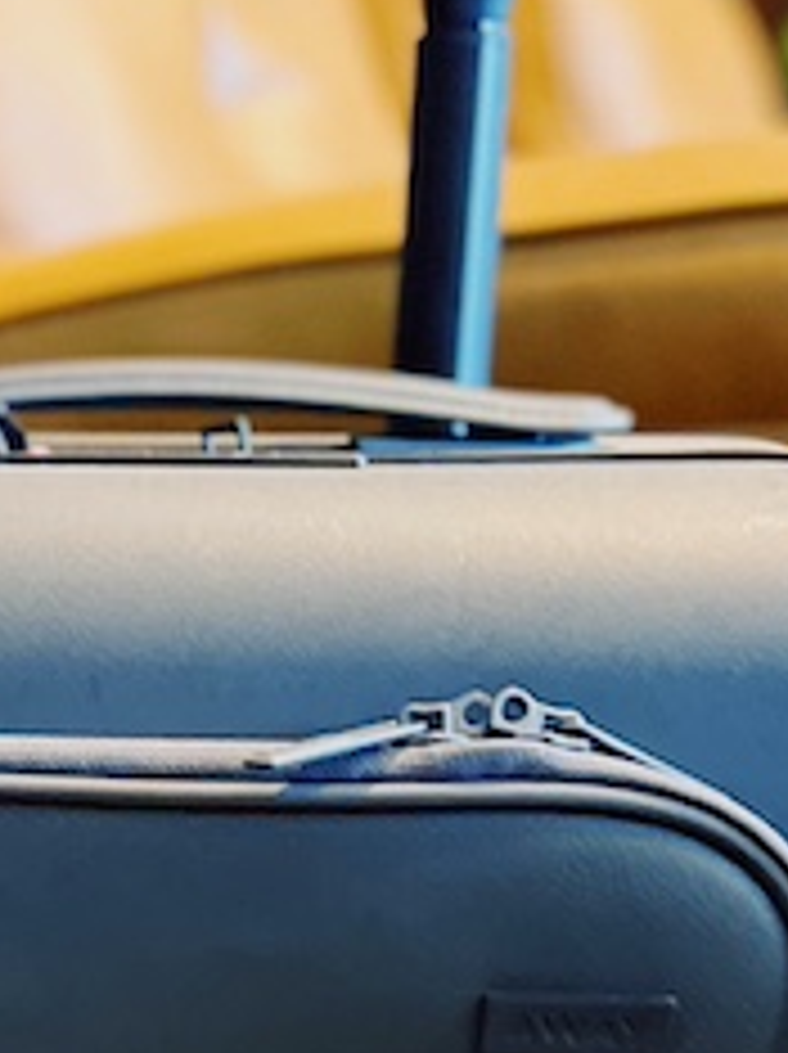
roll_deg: -1.7
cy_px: 1620
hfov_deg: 16.2
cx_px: -32
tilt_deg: -26.7
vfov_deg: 19.1
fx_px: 2706
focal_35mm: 89
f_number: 1.5
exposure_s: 1/40
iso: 500
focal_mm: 5.7
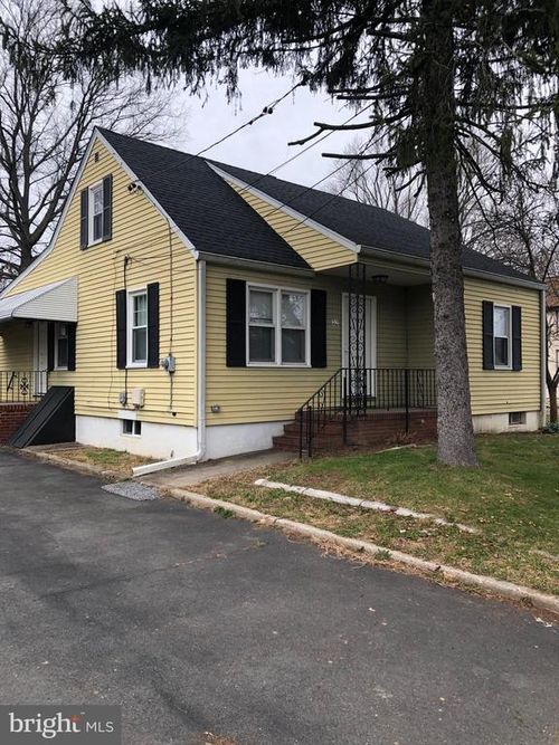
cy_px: 372
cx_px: 280
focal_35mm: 28
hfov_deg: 49.7
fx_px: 603
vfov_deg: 63.5
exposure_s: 1/120
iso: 25
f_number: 1.8
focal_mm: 4
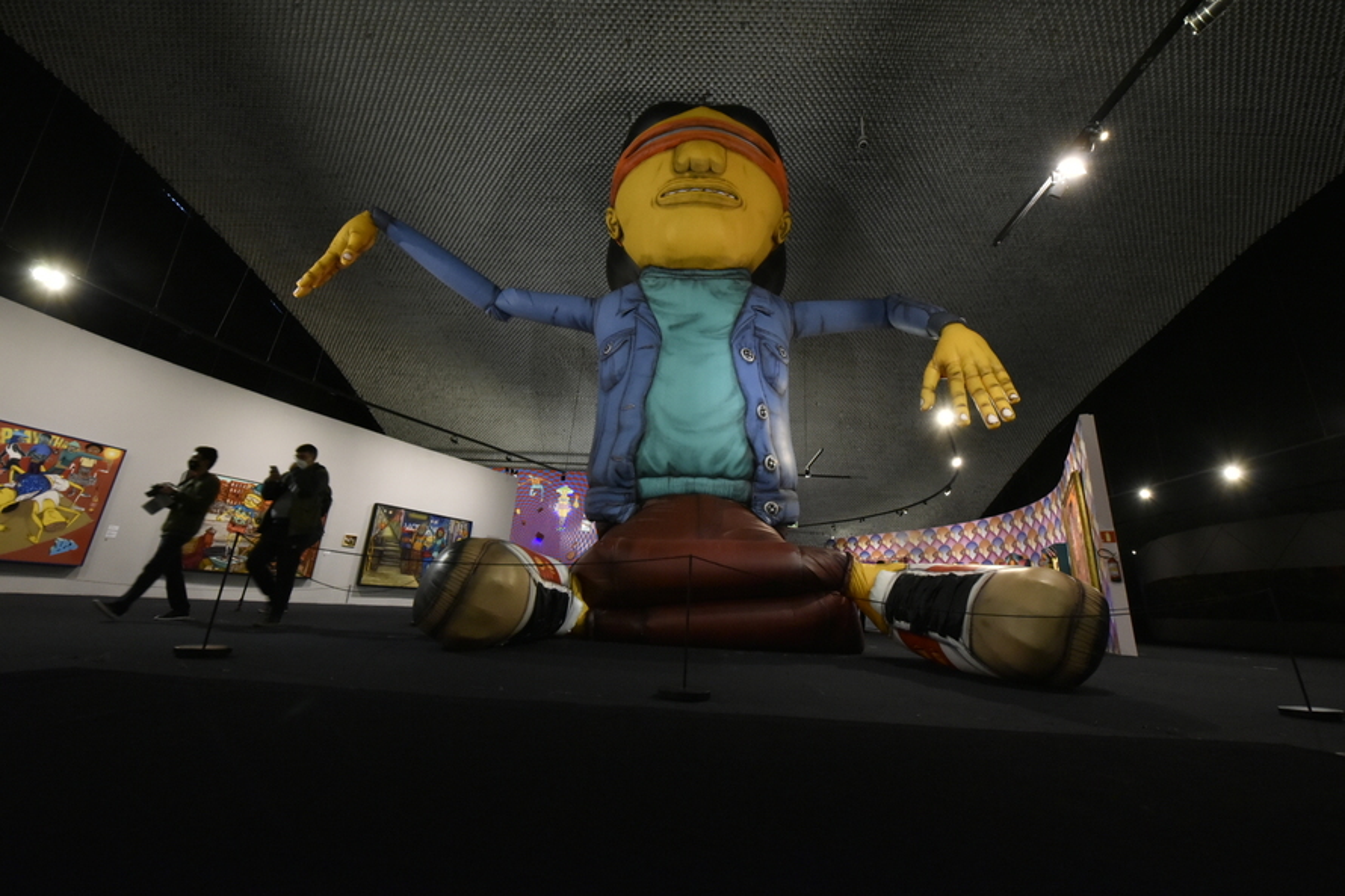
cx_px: 672
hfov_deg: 104.3
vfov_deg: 81.2
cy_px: 448
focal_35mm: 14
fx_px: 523
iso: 3200
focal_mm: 14
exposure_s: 1/40
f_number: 9
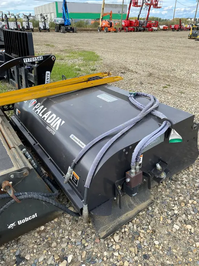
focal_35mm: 26
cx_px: 100
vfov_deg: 67.3
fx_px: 199
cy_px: 133
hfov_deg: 53.1
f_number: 1.8
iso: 32
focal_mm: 4.25
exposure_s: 1/942
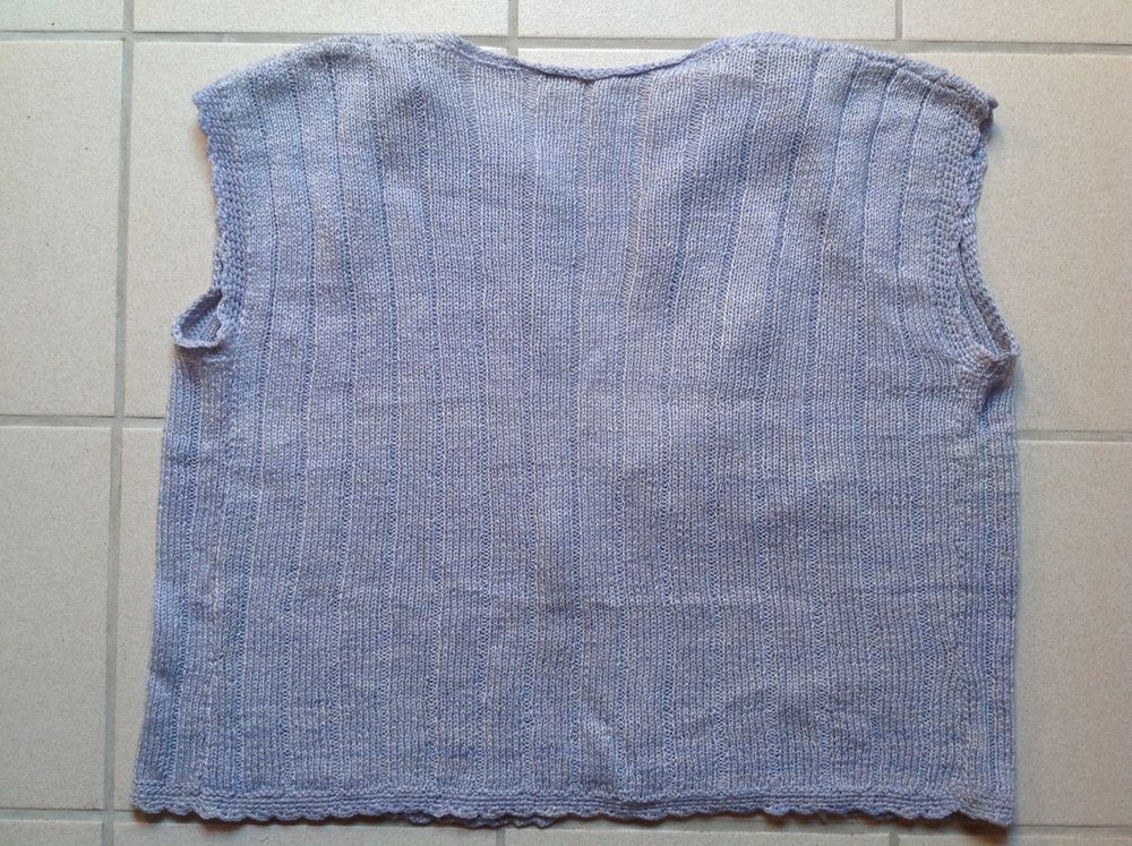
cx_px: 566
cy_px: 423
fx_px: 1143
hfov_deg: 52.7
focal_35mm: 35
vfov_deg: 40.6
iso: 64
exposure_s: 1/30
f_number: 2.4
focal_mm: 4.28
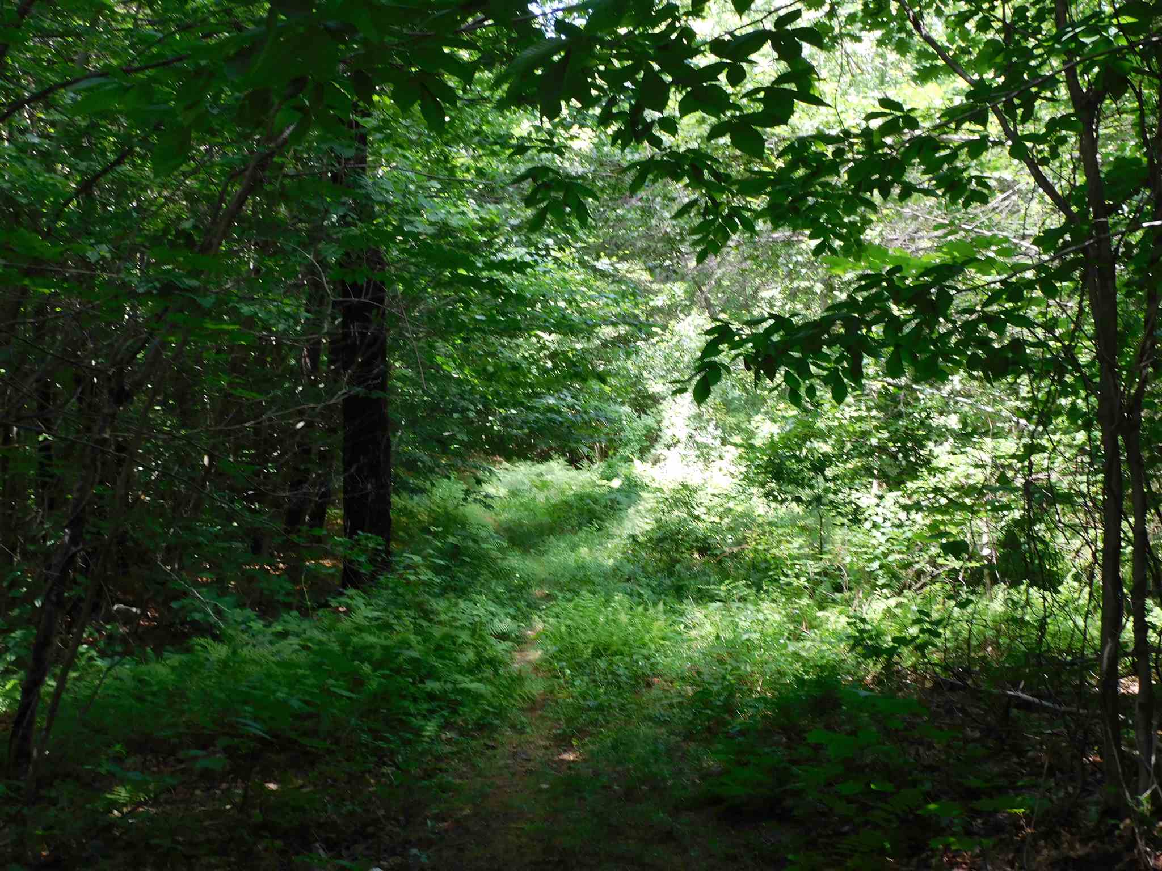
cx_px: 581
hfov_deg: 46.8
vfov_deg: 36.0
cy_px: 436
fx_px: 1343
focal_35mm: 40
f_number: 3.8
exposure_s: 1/50
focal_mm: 7.2
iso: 125
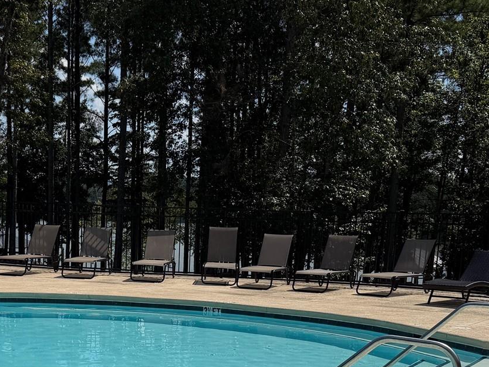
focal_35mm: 59
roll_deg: -2.2
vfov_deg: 23.7
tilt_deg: -10.7
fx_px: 834
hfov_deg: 32.5
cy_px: 375
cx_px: 183
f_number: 1.78
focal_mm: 6.76
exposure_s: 1/14286
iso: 80
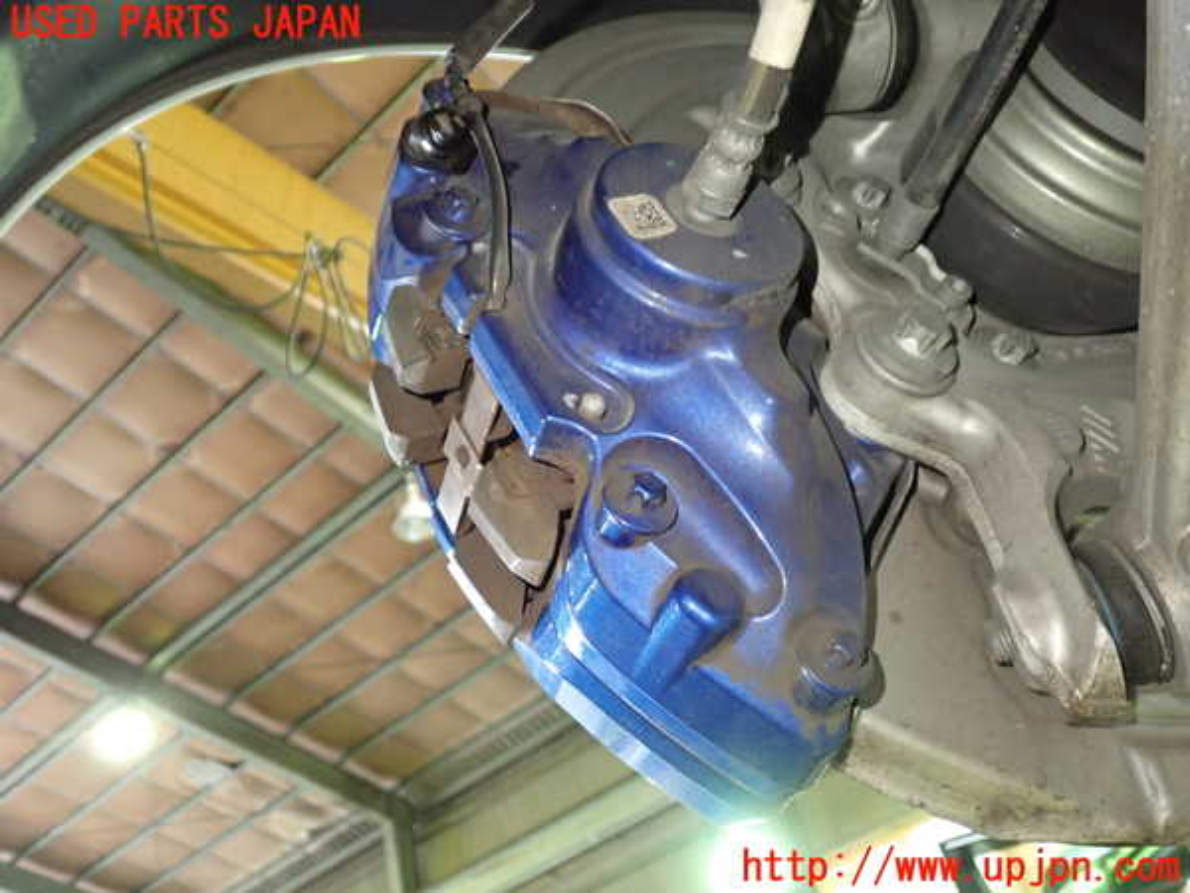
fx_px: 1031
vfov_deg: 46.8
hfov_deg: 60.0
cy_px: 446
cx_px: 595
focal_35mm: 30
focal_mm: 5.4
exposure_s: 1/25
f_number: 2.3
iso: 800
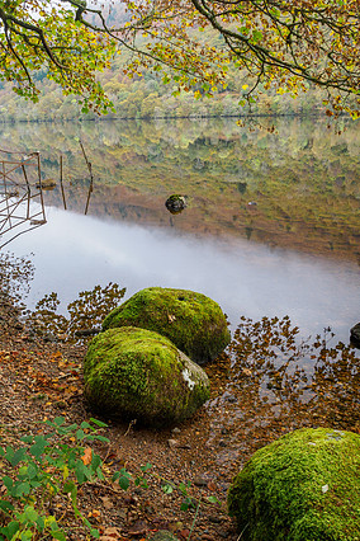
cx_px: 179
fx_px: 510
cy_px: 269
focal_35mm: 34
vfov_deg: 55.8
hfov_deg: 38.9
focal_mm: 12
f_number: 7.1
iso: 200
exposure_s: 1/4
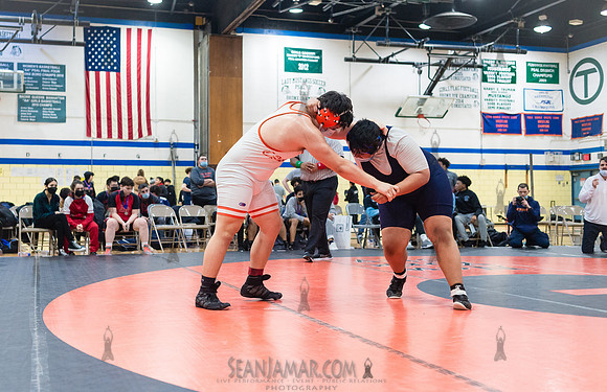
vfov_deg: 31.1
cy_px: 189
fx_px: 704
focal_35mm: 42
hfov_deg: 46.4
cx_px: 246
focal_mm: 35
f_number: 3.5
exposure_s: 1/320
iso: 4000
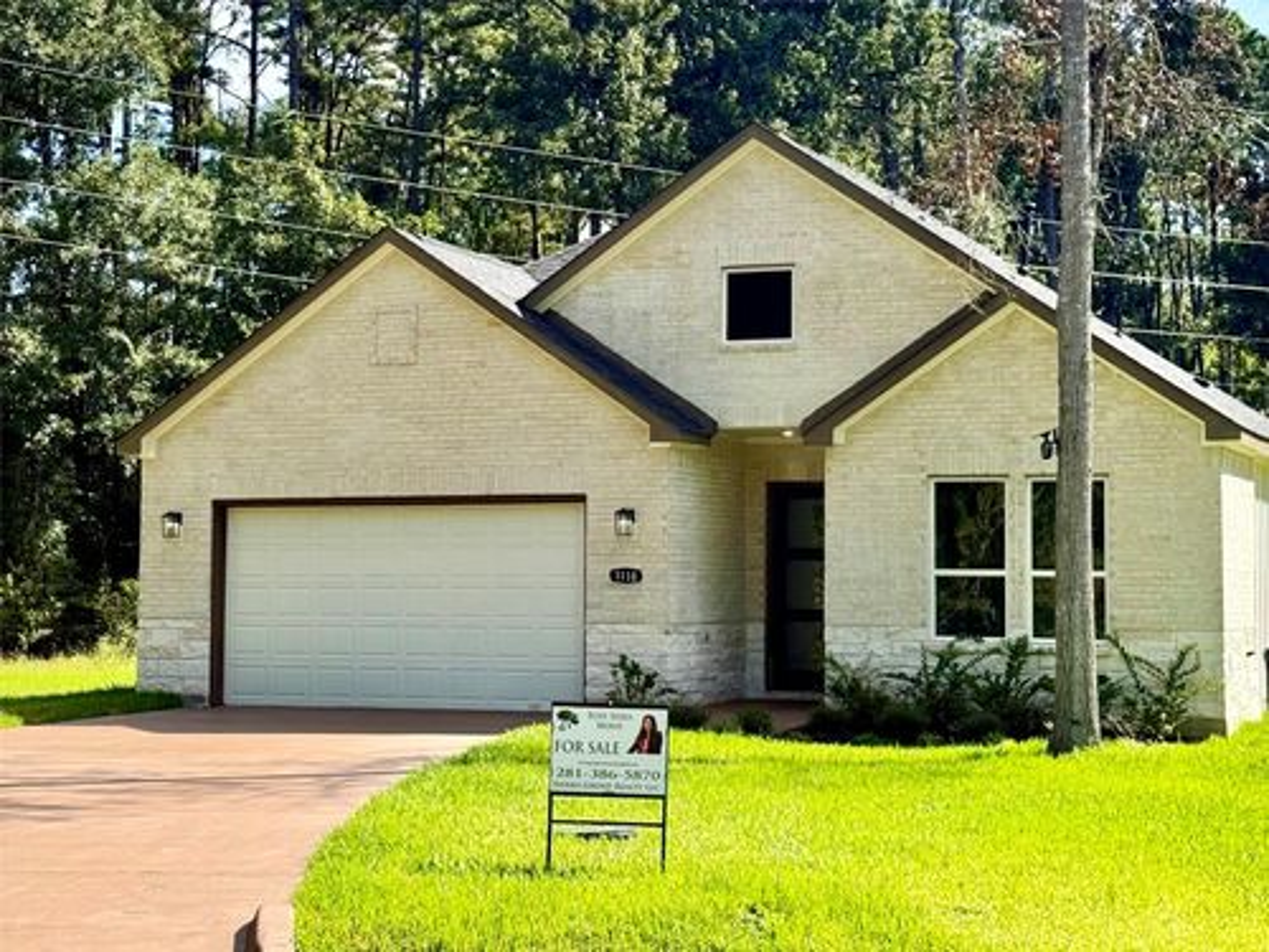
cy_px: 476
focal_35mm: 48
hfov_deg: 39.7
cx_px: 634
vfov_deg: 30.3
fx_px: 1760
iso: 100
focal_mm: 6.76
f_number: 1.78
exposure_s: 1/2762
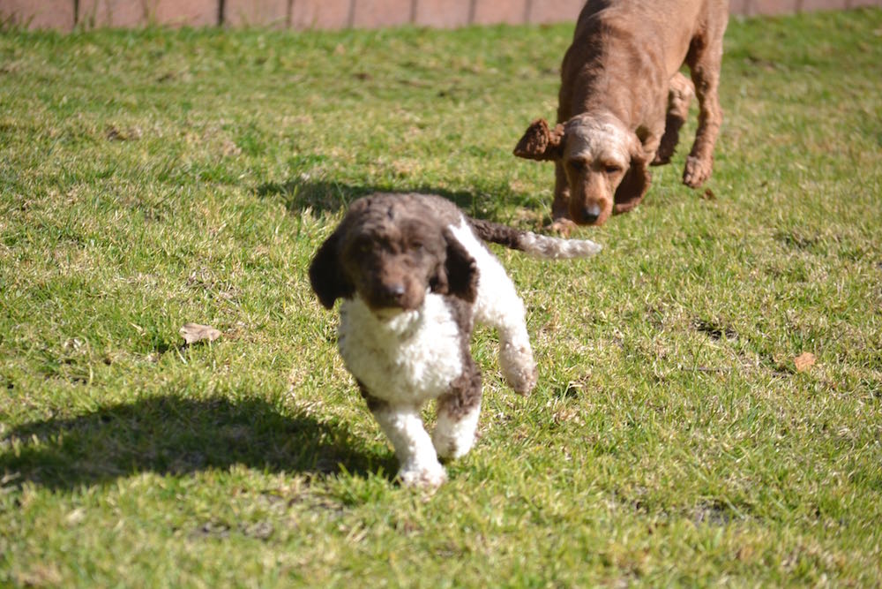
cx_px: 441
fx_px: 3859
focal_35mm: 158
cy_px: 294
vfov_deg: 8.7
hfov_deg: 13.0
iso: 400
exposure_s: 1/1250
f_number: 5.6
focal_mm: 105
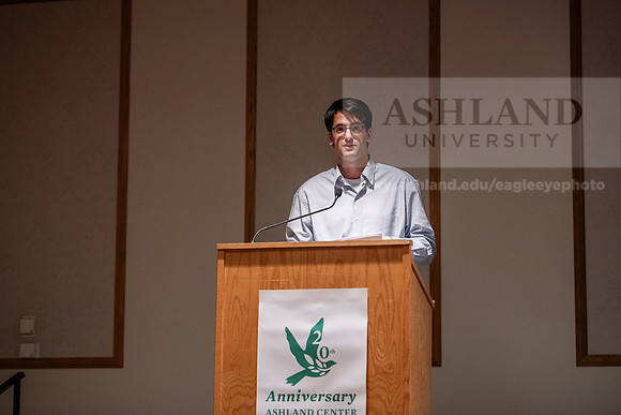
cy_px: 208
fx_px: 1587
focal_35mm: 92
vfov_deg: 14.9
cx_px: 310
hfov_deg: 22.1
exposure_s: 1/200
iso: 3200
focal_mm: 92
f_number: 3.2
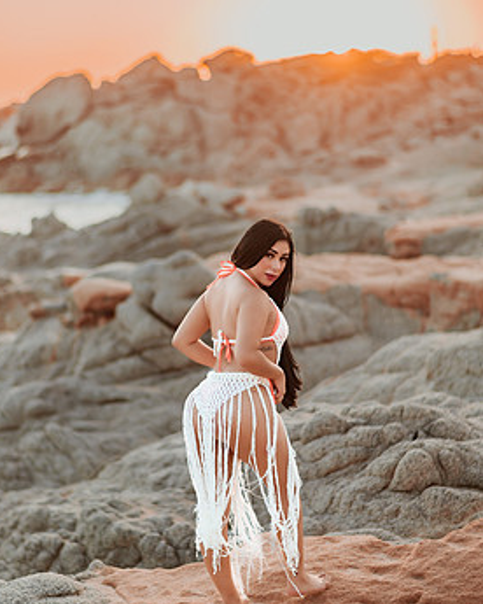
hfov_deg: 21.6
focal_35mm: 71
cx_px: 224
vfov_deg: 26.8
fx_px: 1269
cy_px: 282
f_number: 1.4
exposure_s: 1/2500
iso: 100
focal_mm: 58
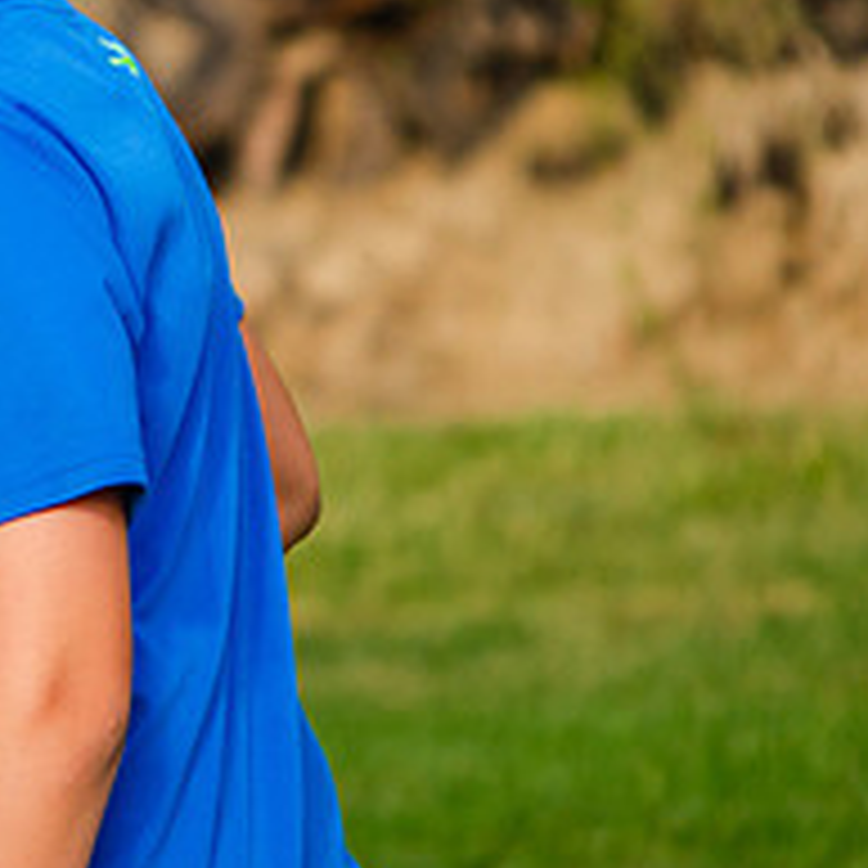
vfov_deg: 2.3
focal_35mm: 763
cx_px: 256
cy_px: 99
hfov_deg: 2.3
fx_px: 21646
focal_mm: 200
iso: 220
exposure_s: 1/500
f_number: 5.6
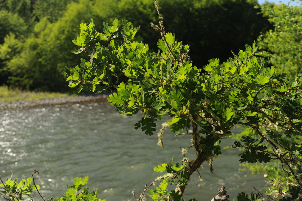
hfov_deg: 54.5
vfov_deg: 37.8
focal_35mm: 35
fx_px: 293
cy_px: 100
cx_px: 151
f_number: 5
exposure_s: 1/400
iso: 200
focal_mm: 35
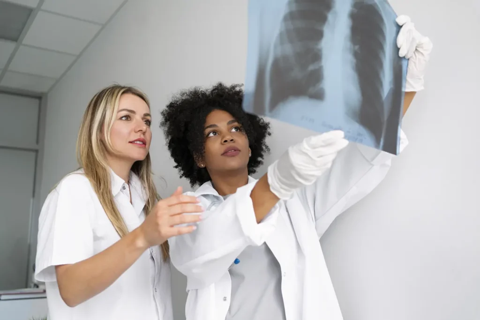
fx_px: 467
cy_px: 160
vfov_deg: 37.9
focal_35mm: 35
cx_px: 240
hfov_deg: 54.4
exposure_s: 1/160
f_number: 3.2
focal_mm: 35
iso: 400
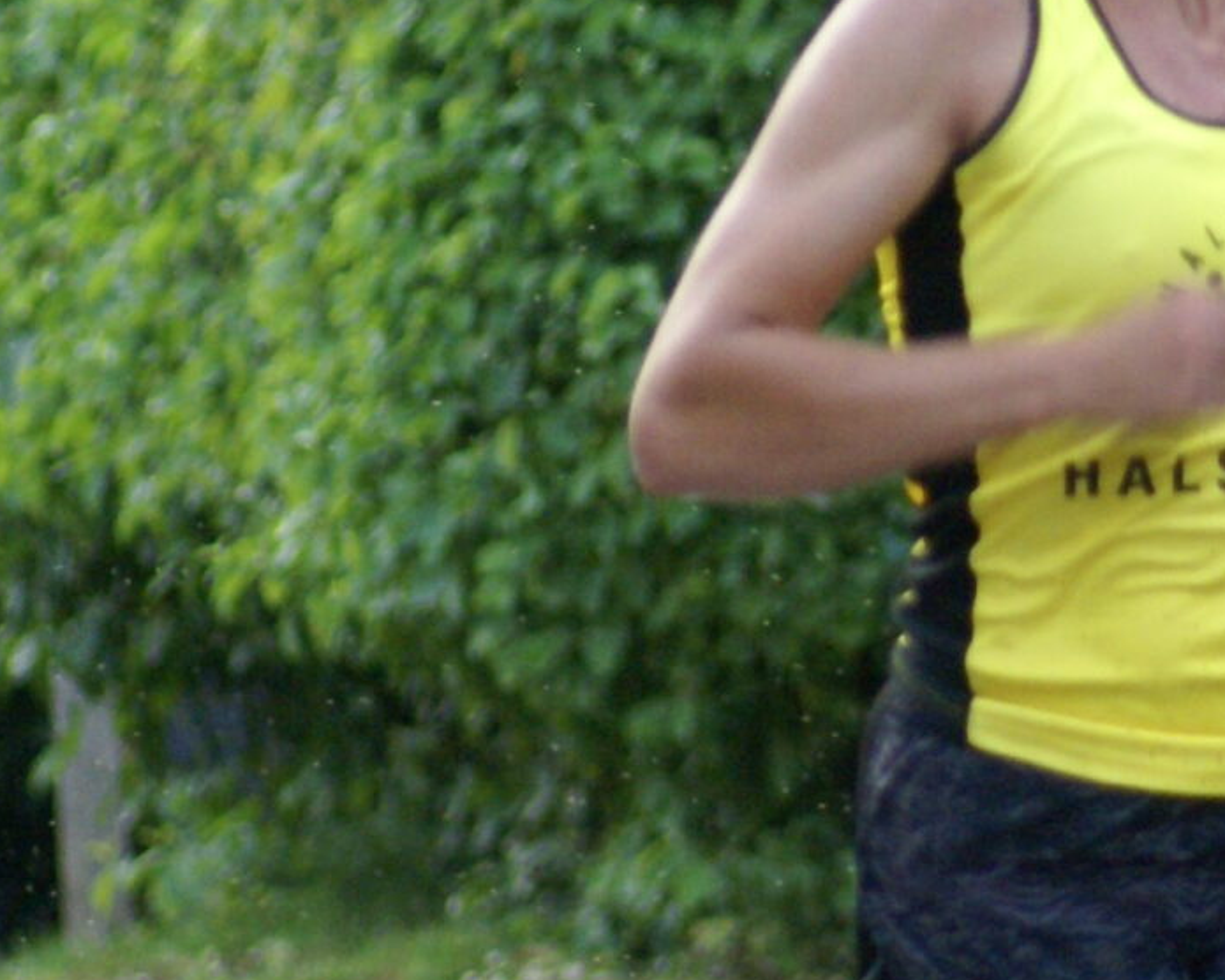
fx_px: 39518
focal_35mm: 1090
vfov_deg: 1.4
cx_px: 1078
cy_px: 596
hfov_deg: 1.8
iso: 800
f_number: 5.6
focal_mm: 210
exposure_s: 1/125
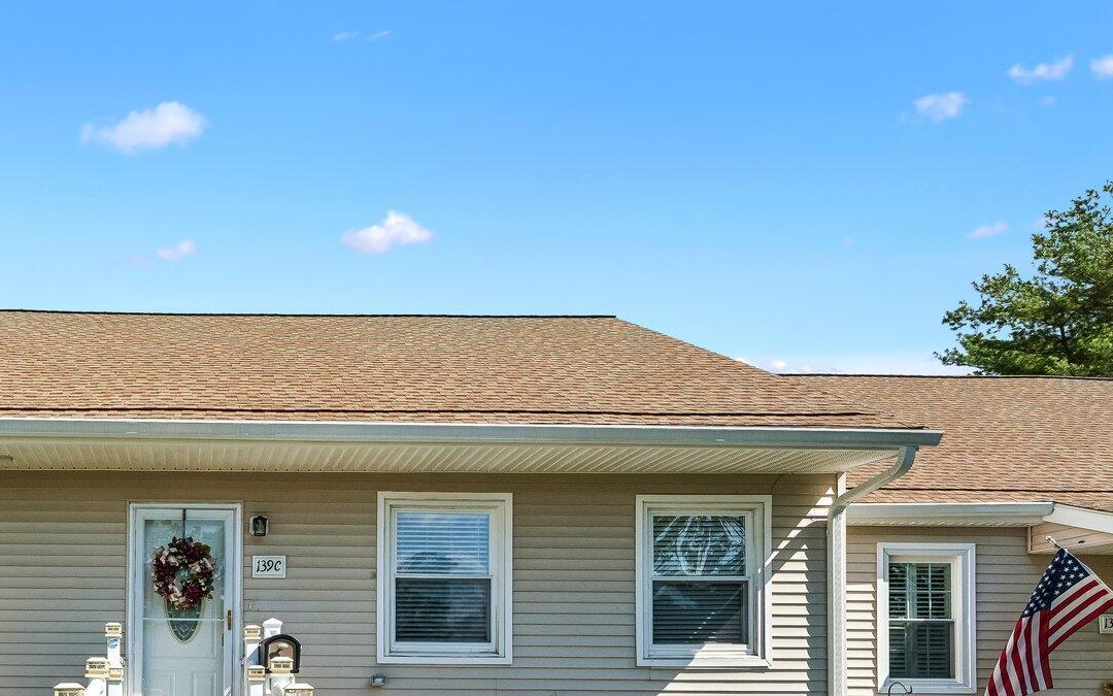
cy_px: 608
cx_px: 189
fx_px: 880
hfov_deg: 58.5
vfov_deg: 40.4
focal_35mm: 29
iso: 1250
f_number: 7.1
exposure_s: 1/3200
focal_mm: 15
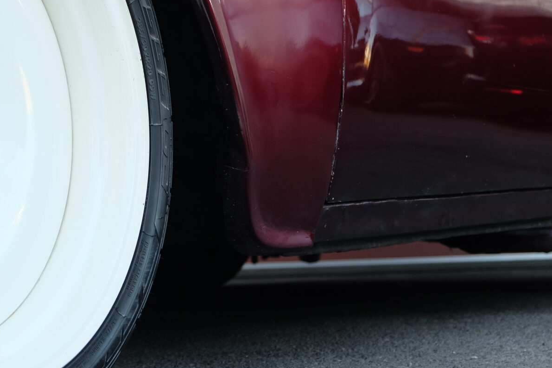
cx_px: 260
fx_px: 1549
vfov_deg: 13.5
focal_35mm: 101
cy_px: 132
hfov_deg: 20.2
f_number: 3.6
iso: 400
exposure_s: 1/150
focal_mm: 31.5
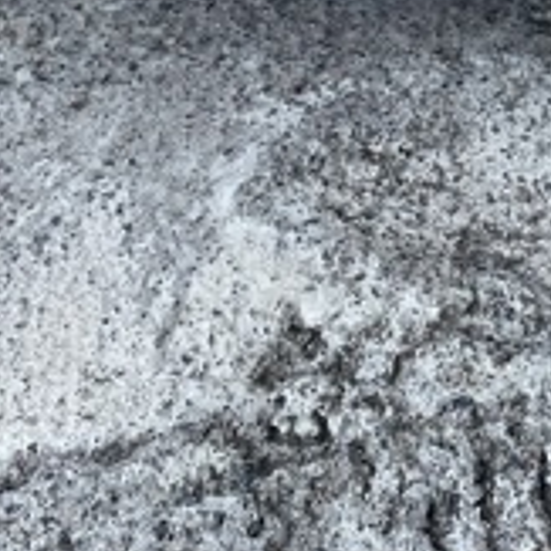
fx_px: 1621
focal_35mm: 90
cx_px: 781
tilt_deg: -40.5
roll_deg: +6.8
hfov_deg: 17.7
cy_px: -216
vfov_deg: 17.7
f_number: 1.8
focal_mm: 4.25
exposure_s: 1/1103
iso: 32
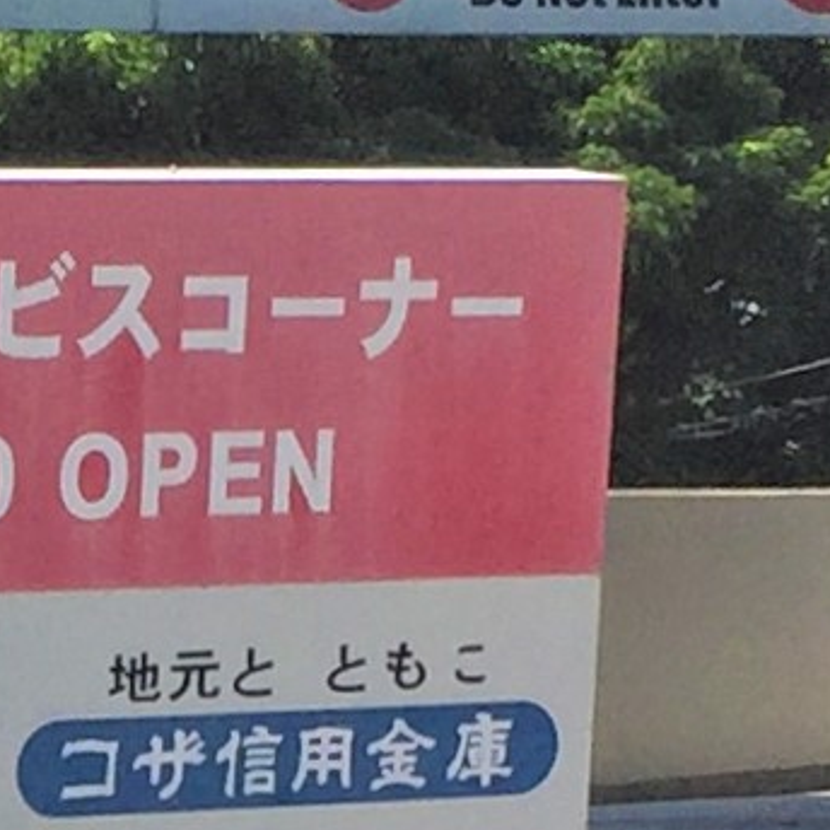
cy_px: 735
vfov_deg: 26.8
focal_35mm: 62
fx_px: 1682
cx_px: 88
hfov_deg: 26.8
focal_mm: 4.15
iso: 32
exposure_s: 1/3300
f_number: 2.2
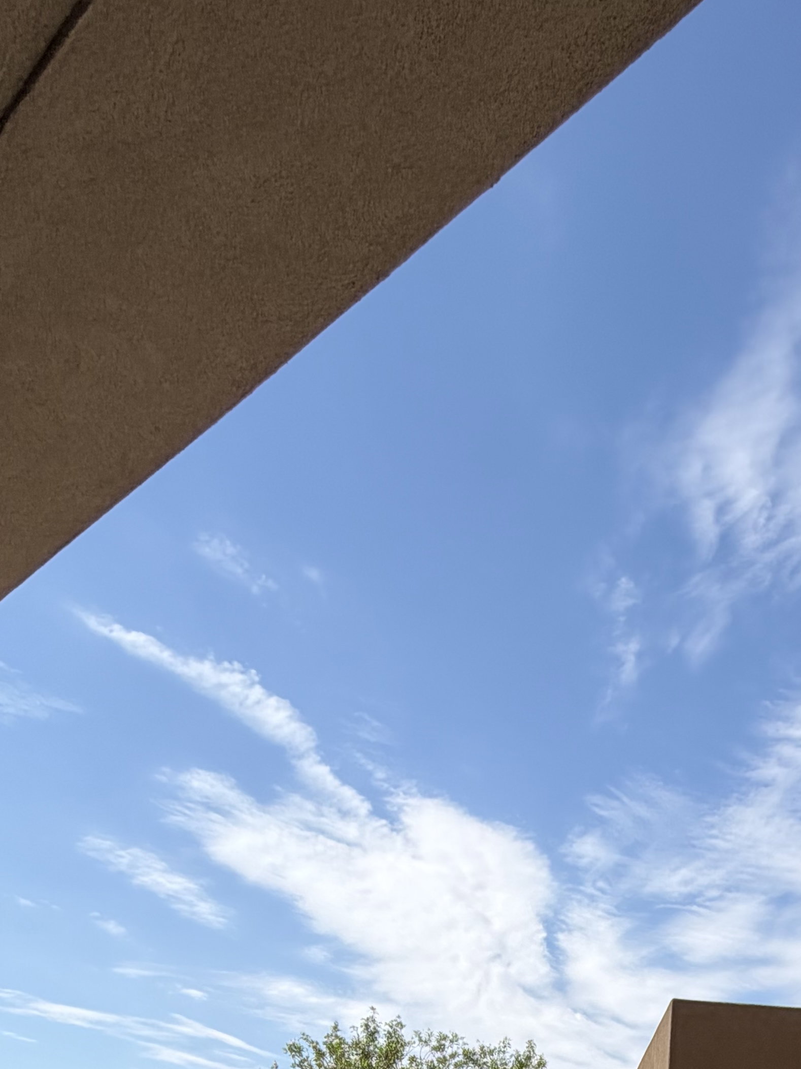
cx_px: 649
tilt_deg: -6.2
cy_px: 1442
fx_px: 1172
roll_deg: -1.6
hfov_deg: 36.4
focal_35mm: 38
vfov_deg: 33.2
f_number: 2.2
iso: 20
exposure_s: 1/1050
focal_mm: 2.22
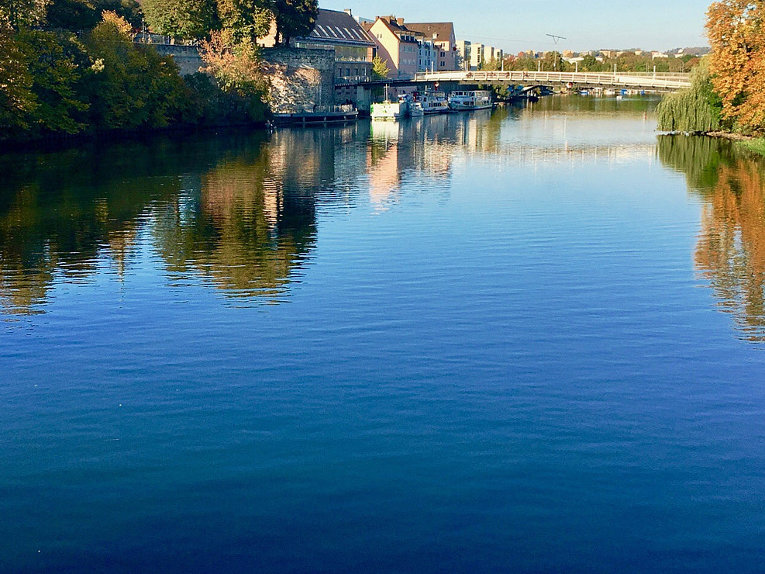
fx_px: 1039
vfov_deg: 30.8
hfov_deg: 40.2
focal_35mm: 47
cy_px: 248
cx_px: 285
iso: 25
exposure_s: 1/1068
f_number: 2.2
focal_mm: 4.15
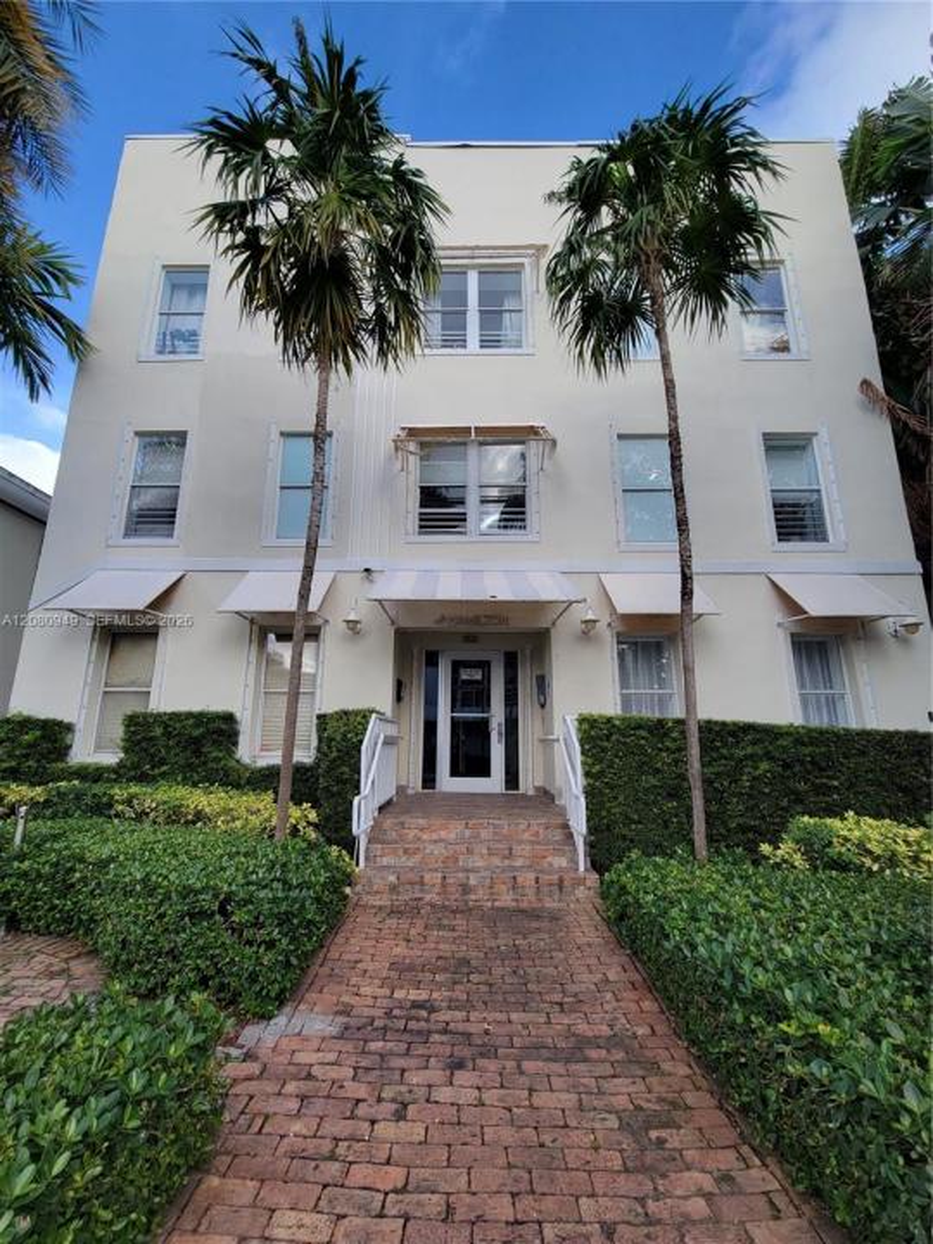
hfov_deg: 89.9
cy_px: 622
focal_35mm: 13
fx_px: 467
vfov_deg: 106.2
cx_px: 466
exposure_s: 1/392
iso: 50
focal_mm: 2.2
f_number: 2.2
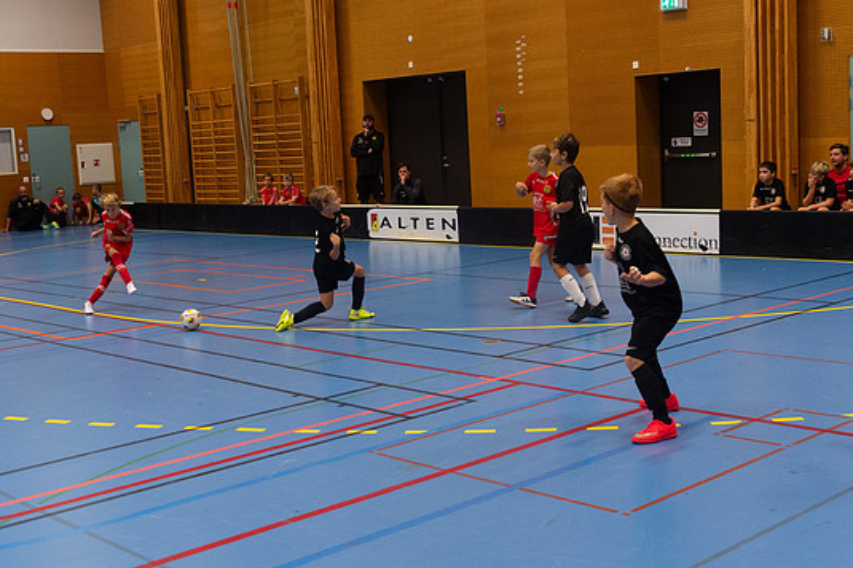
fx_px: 1160
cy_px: 292
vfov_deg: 27.5
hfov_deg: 40.4
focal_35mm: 49
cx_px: 413
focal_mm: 44
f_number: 3.5
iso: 4000
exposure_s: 1/500
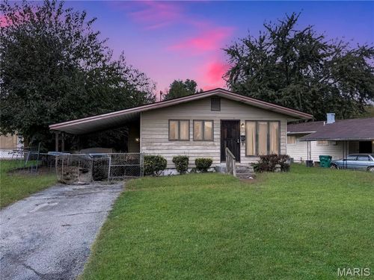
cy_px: 140
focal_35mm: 24
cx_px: 187
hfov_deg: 71.6
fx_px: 259
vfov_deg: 56.8
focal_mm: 6.76
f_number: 1.78
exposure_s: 1/1106
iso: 100
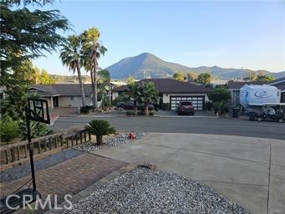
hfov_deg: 73.9
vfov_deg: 58.9
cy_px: 107
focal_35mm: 23
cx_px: 142
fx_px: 189
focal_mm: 5.4
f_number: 1.8
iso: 25
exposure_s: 1/334
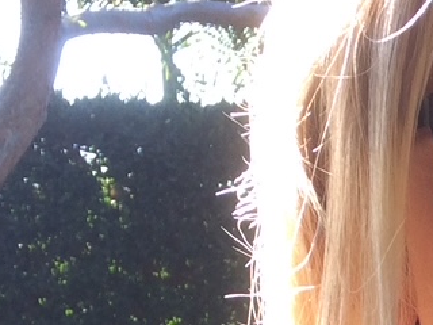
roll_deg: -0.3
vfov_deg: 9.3
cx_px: 664
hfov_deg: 12.6
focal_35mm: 148
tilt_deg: -7.6
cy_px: 691
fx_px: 1851
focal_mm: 4.15
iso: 32
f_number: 2.2
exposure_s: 1/120
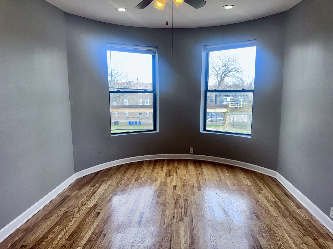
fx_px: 231
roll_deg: +0.2
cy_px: 124
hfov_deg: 71.6
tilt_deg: -9.3
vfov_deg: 56.8
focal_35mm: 24
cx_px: 166
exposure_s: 1/582
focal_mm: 6.76
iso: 80
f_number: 1.78
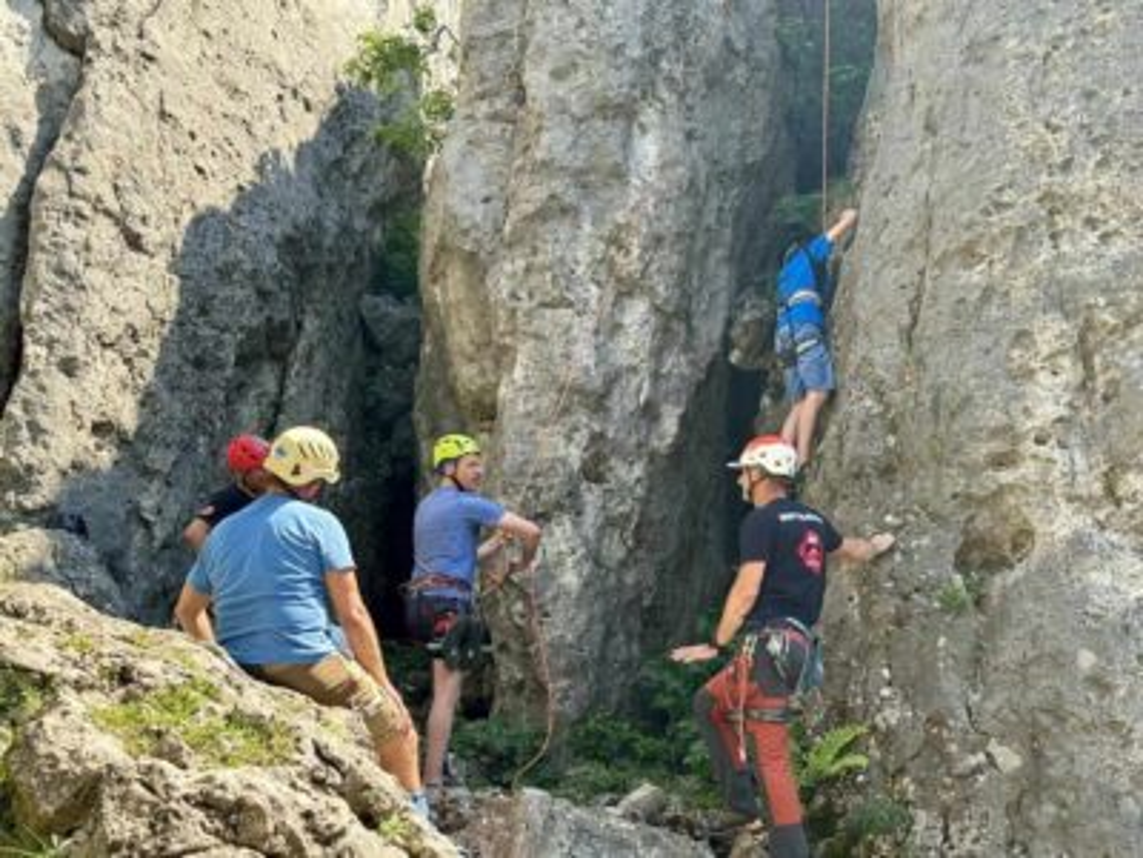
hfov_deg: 39.7
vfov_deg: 30.3
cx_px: 572
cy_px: 429
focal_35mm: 48
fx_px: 1585
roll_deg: -1.3
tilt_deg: +18.5
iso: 64
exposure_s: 1/633
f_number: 1.78
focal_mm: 6.76
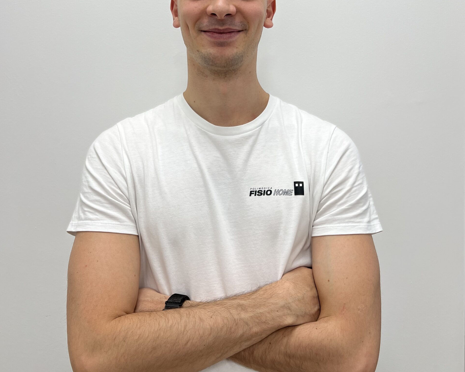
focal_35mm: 34
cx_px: 232
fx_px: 468
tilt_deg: -3.5
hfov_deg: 52.8
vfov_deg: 42.8
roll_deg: +1.1
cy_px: 127
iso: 50
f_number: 1.5
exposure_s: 1/100
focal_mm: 5.7
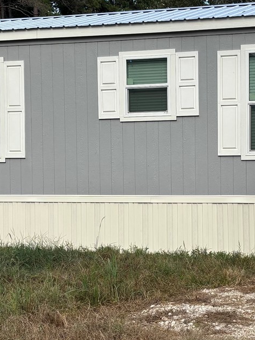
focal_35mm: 85
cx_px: 197
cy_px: 180
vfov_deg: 23.0
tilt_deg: -1.3
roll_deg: +0.1
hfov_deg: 17.3
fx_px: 834
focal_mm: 5.96
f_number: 1.6
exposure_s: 1/1058
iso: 50
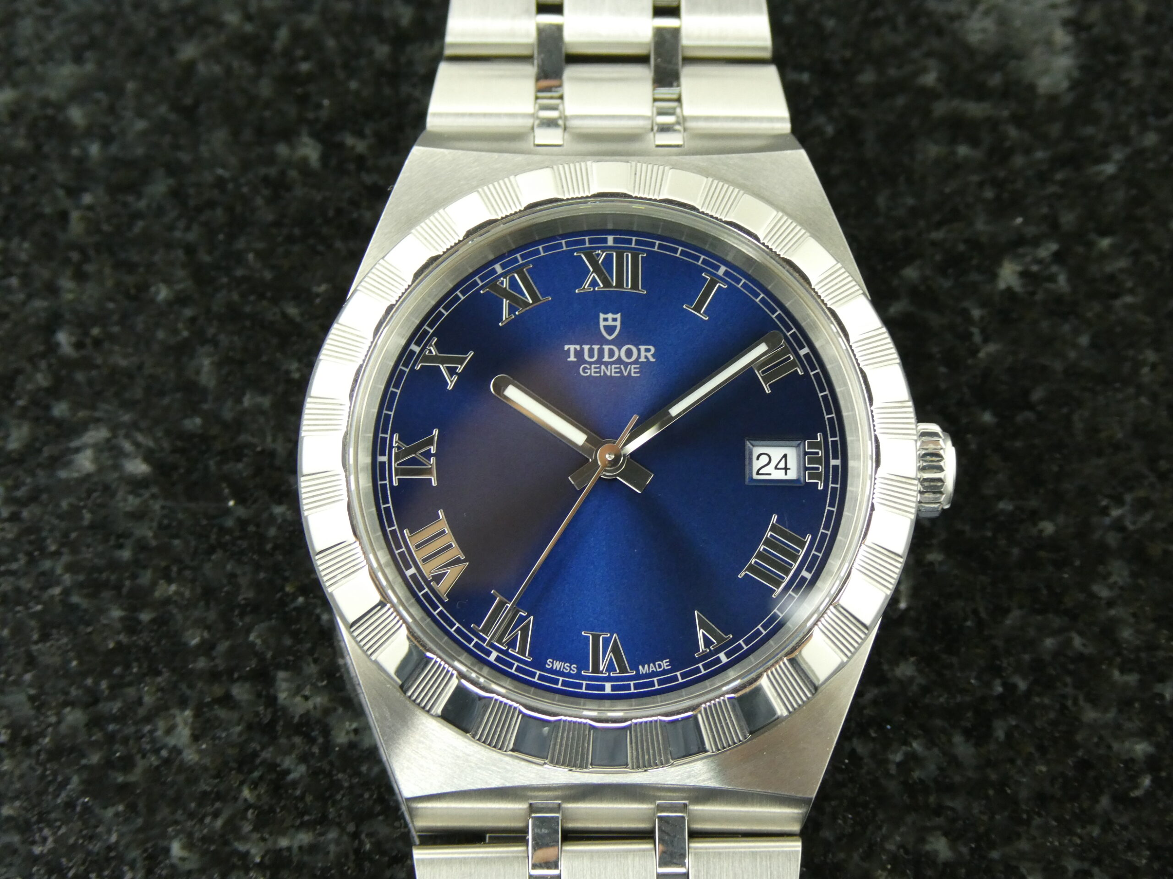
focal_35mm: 74
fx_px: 2508
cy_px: 440
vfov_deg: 19.9
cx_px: 586
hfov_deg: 26.3
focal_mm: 13.2
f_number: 4.6
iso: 400
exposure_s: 1/80
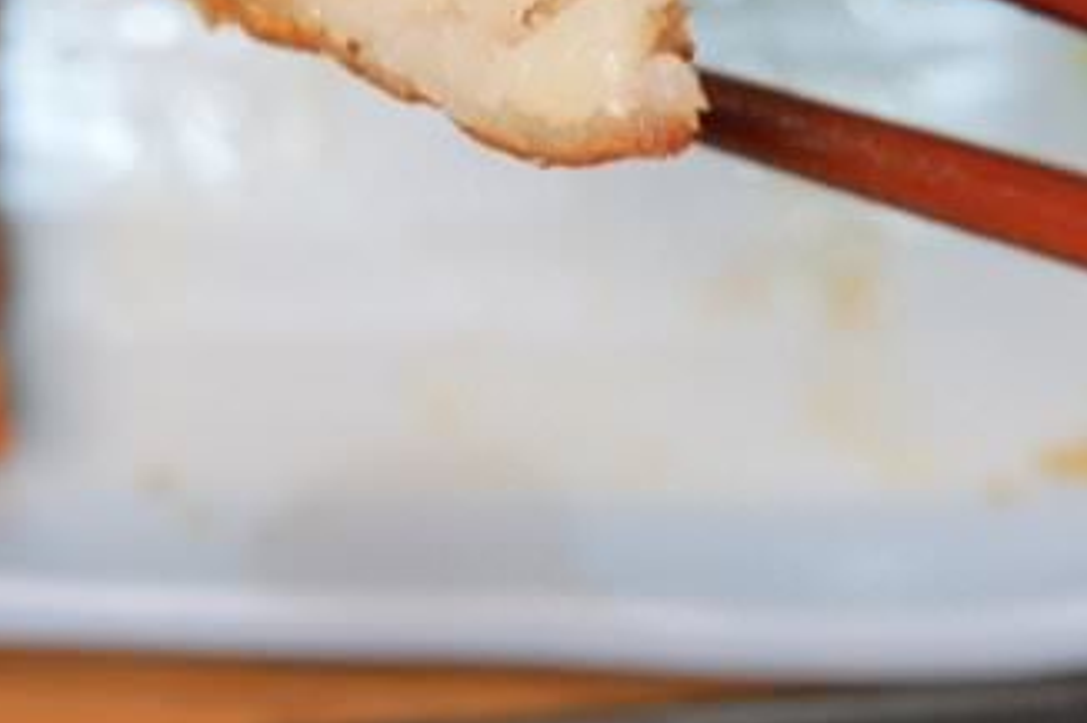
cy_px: 53
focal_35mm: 138
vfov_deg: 9.9
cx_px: 413
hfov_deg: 14.9
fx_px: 4165
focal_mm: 30
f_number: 4
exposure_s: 1/60
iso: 160
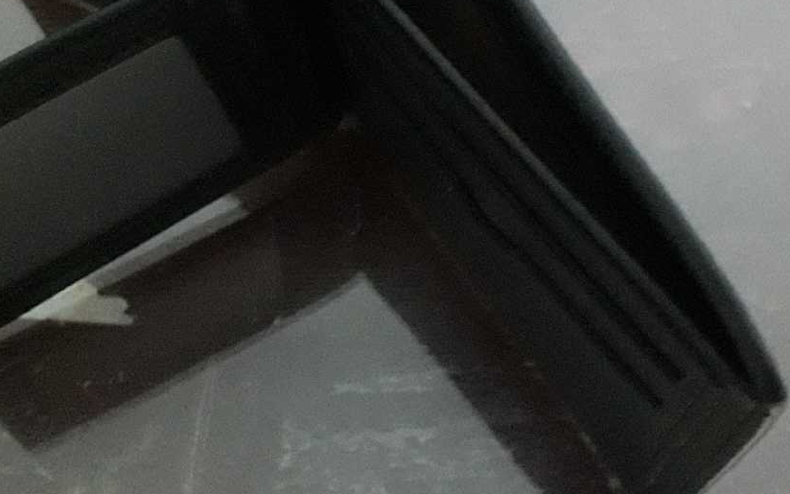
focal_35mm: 50
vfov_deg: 25.4
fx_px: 1077
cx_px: 441
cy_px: 106
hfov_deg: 40.2
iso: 800
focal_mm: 3.6
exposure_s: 1/10
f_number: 1.9
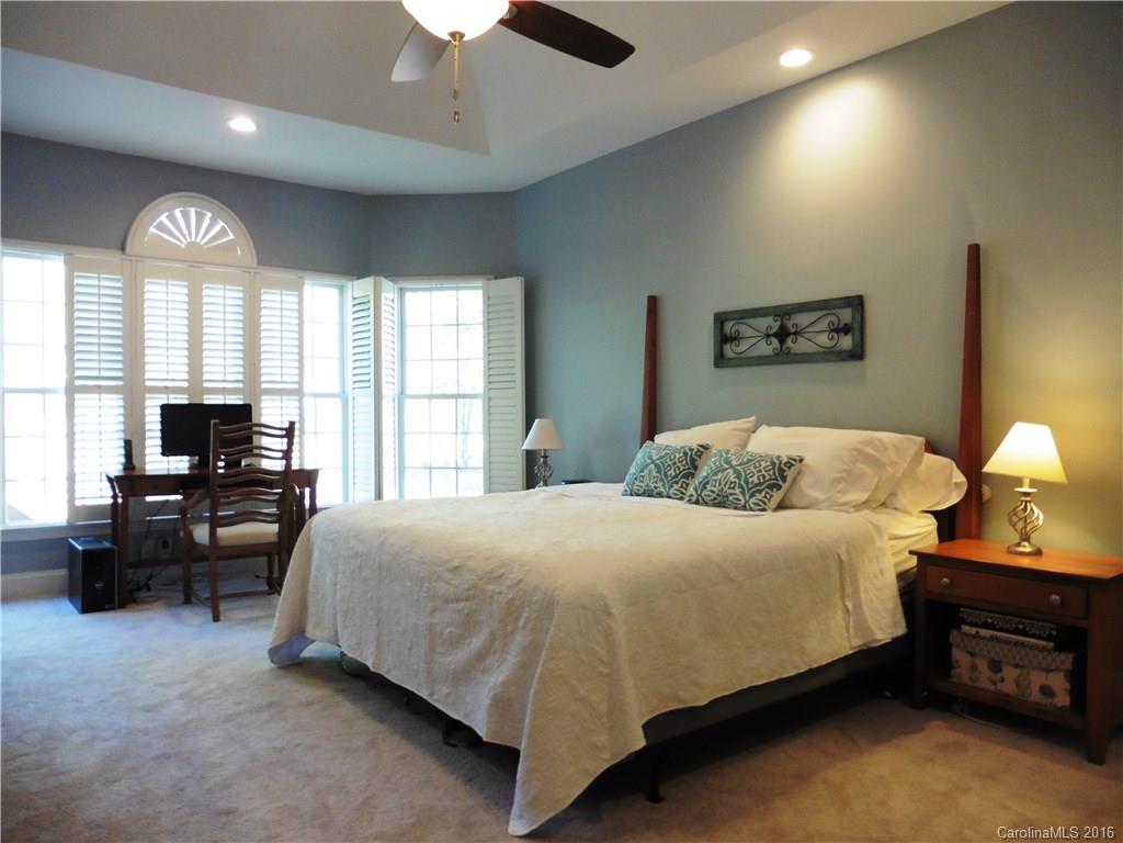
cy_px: 422
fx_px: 779
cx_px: 562
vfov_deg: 56.8
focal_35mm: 24
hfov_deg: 71.6
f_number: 3.3
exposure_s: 1/60
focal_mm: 4.3
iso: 320
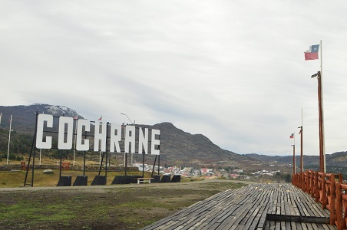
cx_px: 174
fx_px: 347
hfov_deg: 53.2
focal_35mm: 36
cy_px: 115
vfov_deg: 36.8
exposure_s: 1/320
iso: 1600
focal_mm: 24
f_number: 16
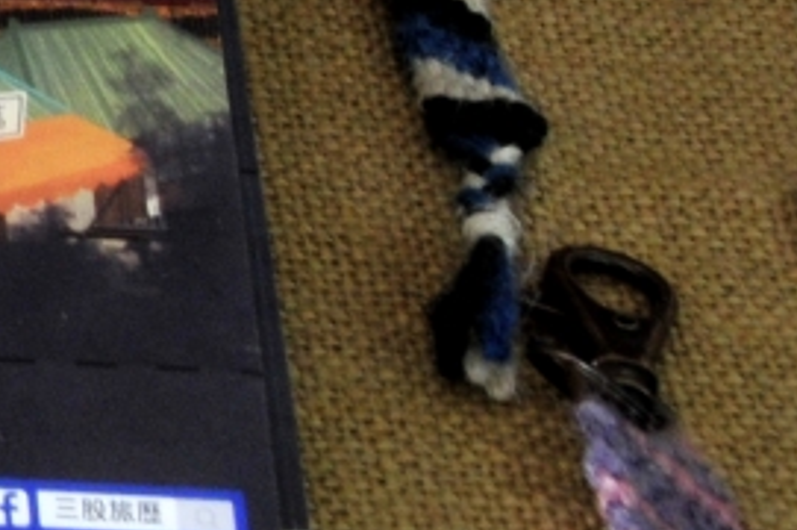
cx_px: -1660
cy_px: -729
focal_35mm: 247
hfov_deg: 7.3
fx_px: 5462
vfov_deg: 5.4
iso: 500
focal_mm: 26
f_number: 8
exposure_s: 1/25
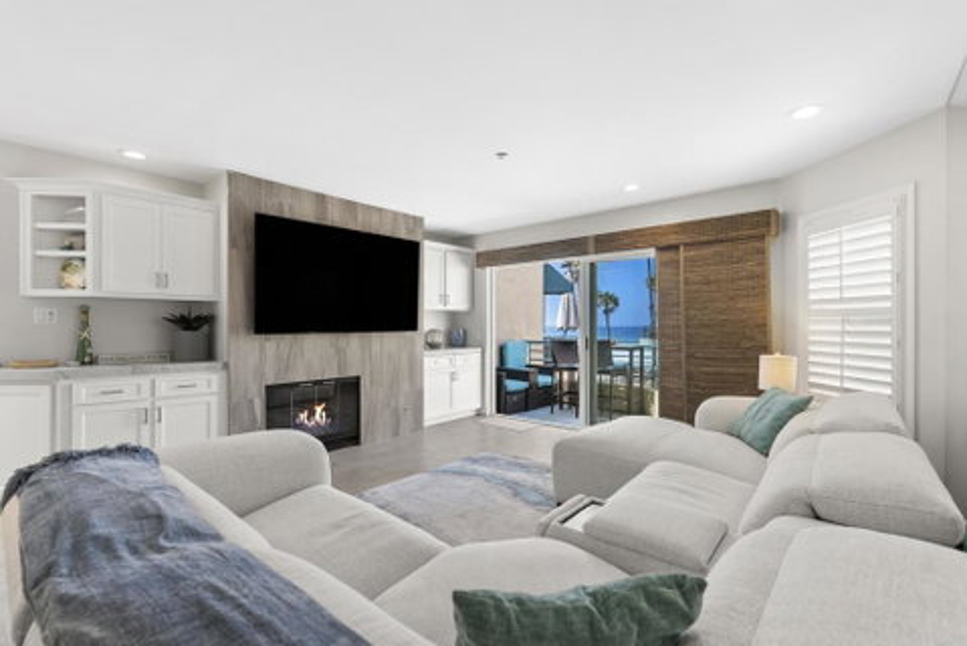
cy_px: 323
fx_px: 430
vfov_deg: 73.8
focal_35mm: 16
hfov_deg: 96.7
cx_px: 484
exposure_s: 1/15
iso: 500
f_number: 8
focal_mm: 16
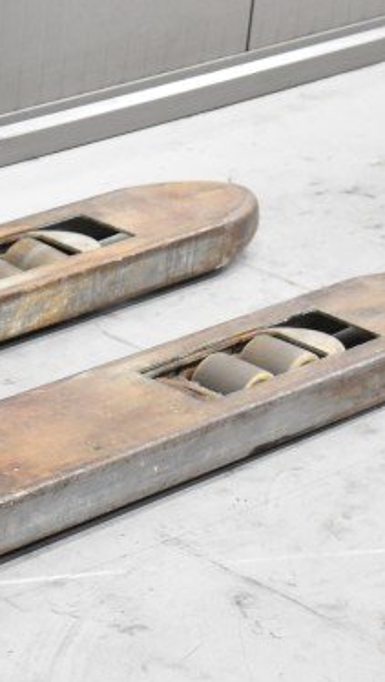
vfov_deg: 16.4
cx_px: -518
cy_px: 266
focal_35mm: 131
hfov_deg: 8.5
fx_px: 2372
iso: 1600
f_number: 5
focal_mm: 26
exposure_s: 1/25
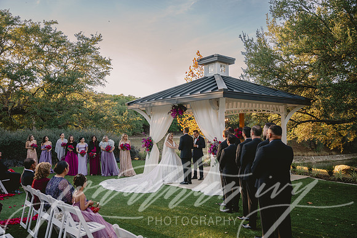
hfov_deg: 62.0
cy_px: 119
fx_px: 297
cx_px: 178
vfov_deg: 43.6
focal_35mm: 30
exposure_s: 1/800
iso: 320
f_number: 2.8
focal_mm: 30
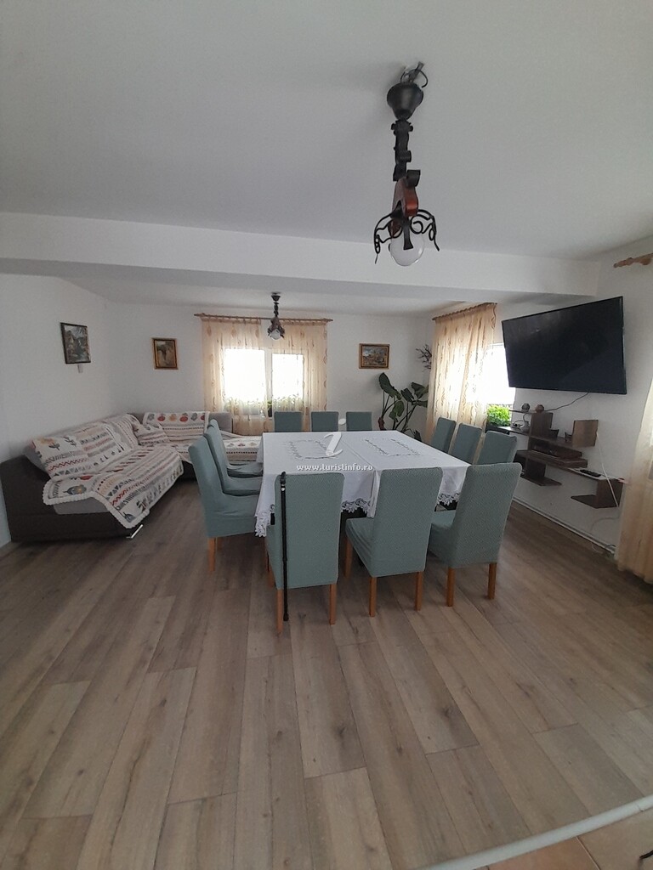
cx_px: 326
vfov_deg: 106.2
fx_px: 327
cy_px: 435
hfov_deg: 89.9
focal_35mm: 13
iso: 80
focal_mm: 1.13
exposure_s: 1/50
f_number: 2.2
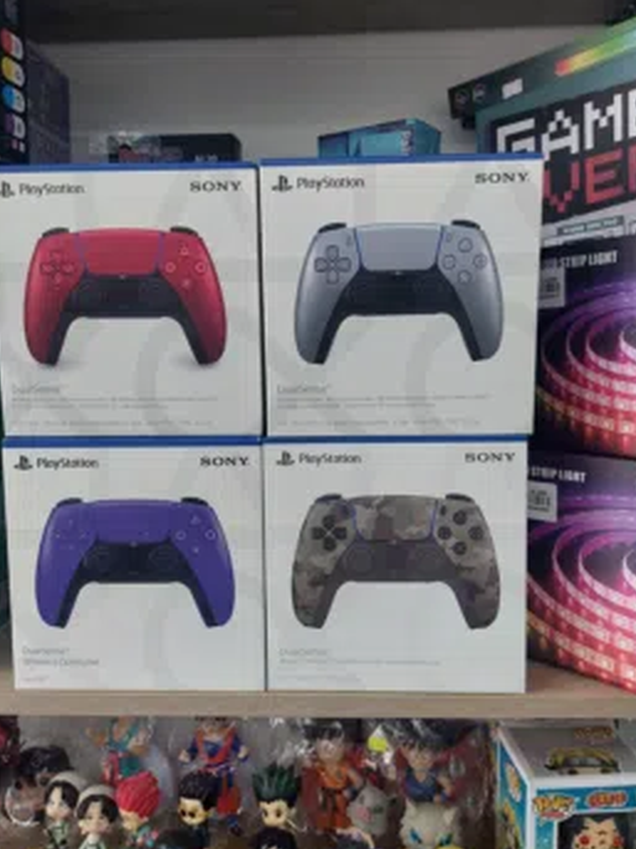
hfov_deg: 49.7
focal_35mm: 28
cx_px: 292
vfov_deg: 63.4
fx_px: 686
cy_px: 411
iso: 50
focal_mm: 5.23
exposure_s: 1/50
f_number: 1.8
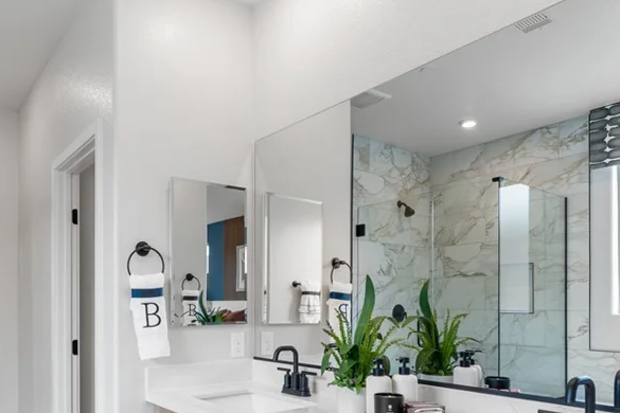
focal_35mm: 28
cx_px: 240
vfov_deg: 44.9
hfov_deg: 64.7
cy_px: 308
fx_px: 482
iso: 200
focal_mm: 16
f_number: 8
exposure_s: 1/8
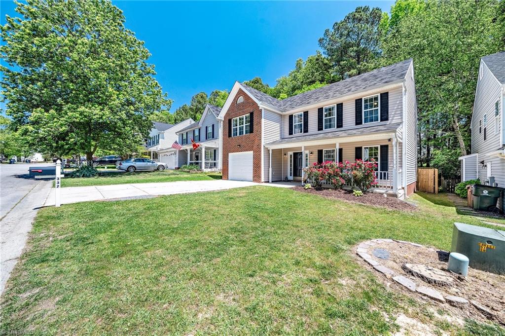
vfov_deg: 85.3
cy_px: 168
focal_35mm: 13
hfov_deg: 108.4
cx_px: 252
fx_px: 182
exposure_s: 1/1250
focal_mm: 13
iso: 640
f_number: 7.1
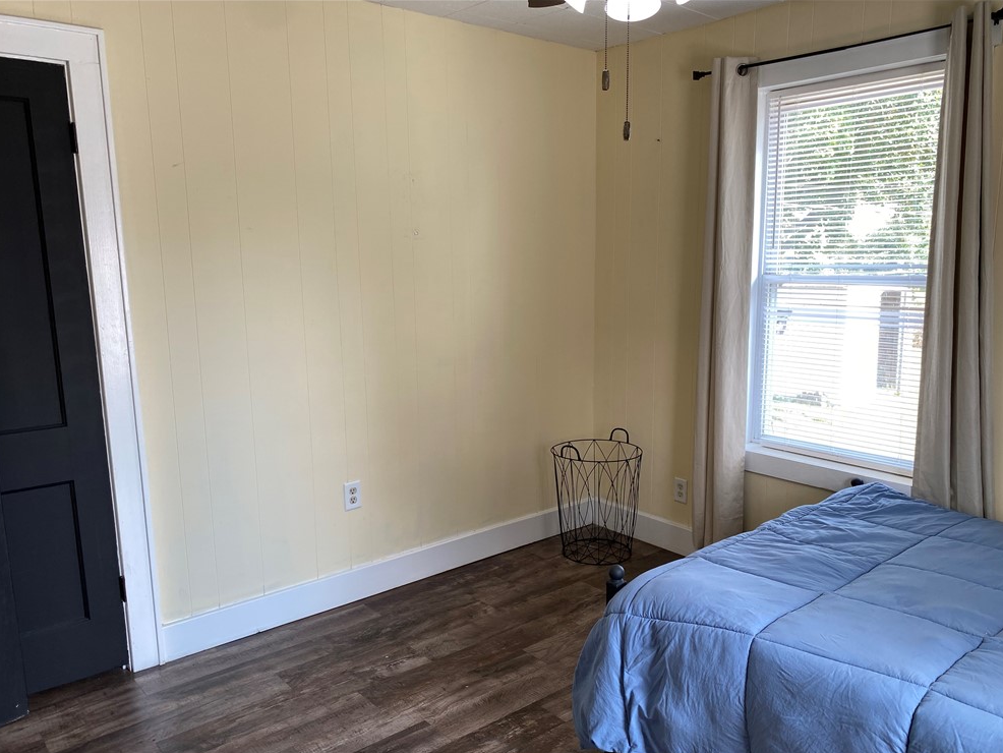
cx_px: 510
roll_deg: +0.0
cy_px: 390
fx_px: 783
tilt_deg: -10.3
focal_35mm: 27
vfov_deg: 51.4
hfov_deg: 65.3
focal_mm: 4.25
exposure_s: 1/120
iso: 40
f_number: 1.8
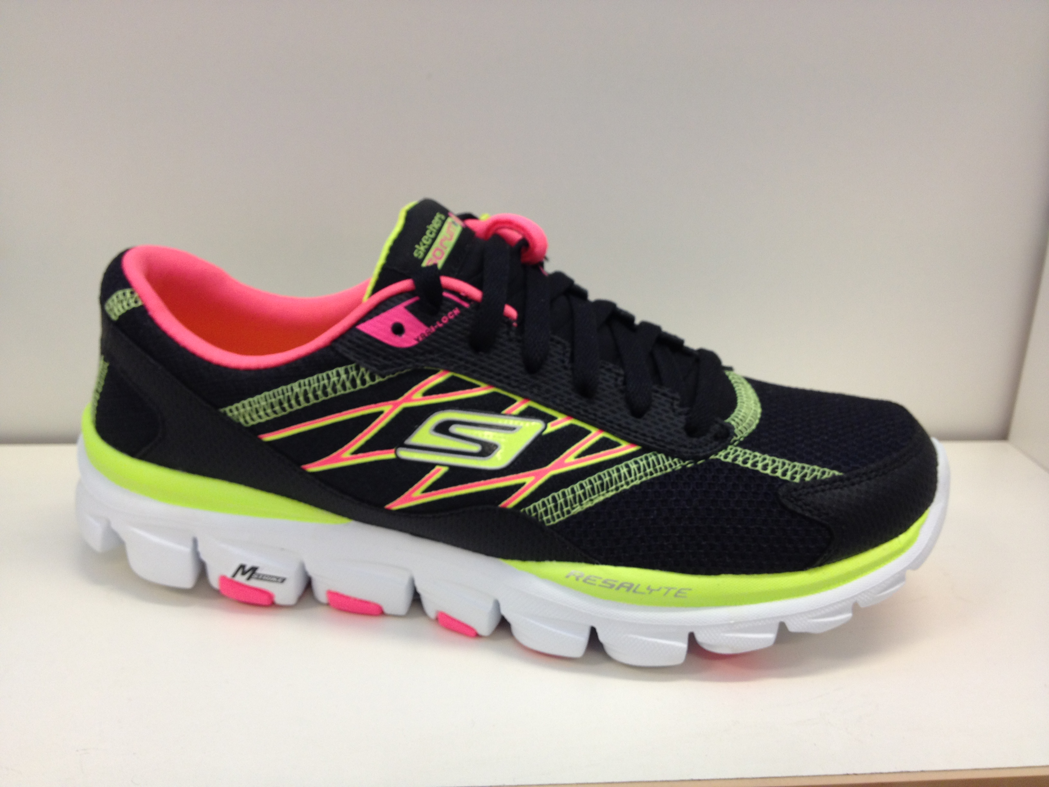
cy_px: 394
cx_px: 524
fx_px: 1061
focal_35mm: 35
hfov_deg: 52.6
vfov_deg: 40.7
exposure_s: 1/24
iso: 80
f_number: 2.4
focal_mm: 4.28
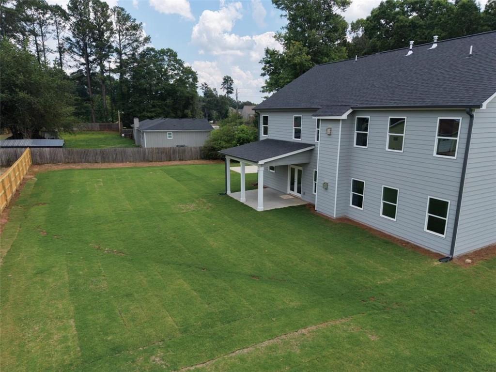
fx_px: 344
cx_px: 248
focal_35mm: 24
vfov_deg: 56.8
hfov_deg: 71.6
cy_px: 186
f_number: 1.8
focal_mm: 8.67
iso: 400
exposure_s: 1/5000
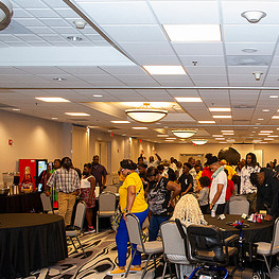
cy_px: 159
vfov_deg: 37.5
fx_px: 410
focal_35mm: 45
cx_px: 247
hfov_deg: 35.5
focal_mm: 24
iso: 4500
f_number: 8
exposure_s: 1/60
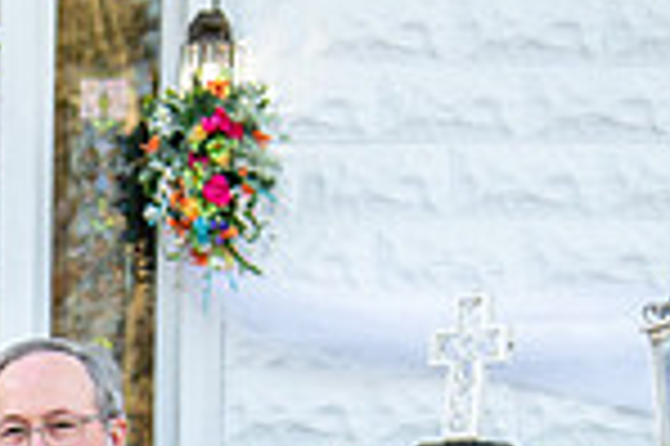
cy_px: 806
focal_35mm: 200
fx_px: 3718
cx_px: -271
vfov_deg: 6.7
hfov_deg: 10.0
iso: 250
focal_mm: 46
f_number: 3.5
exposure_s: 1/320
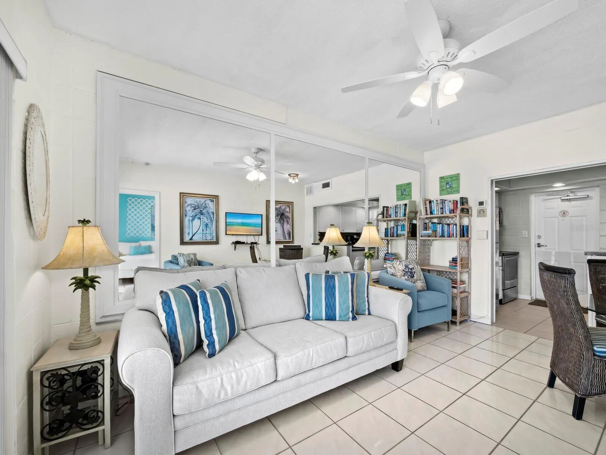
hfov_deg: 102.0
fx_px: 245
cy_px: 228
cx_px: 303
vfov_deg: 85.7
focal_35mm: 14
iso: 400
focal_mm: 7
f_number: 11
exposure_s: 1/8
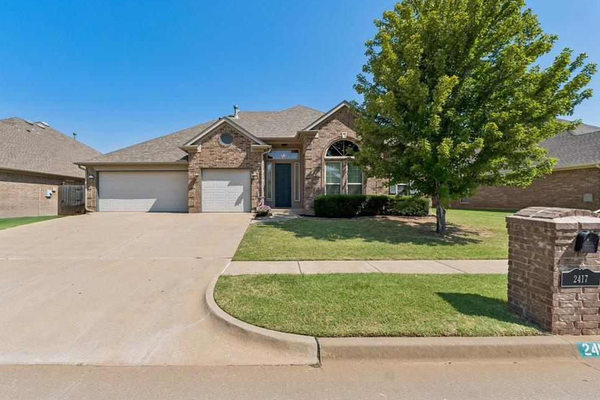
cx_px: 289
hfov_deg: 96.7
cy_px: 205
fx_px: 267
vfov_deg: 73.7
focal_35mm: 16
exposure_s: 1/640
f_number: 10
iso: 200
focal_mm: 10
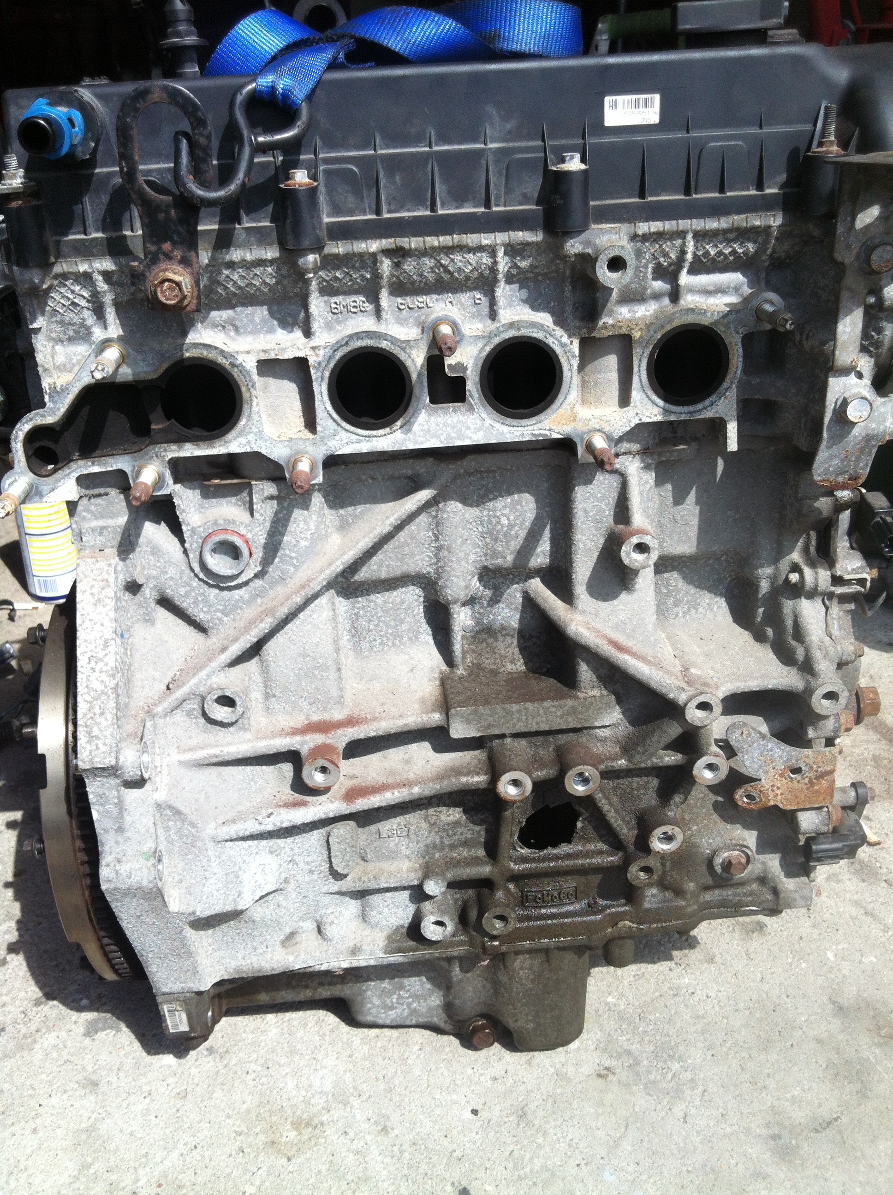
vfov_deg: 52.7
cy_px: 598
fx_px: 1207
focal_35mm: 35
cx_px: 446
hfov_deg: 40.6
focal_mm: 3.85
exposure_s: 1/1207
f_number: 2.8
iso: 80
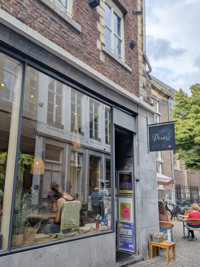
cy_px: 140
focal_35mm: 30
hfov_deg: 46.5
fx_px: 231
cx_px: 78
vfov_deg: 59.9
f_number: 1.68
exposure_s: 1/546
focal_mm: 6.9
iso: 20
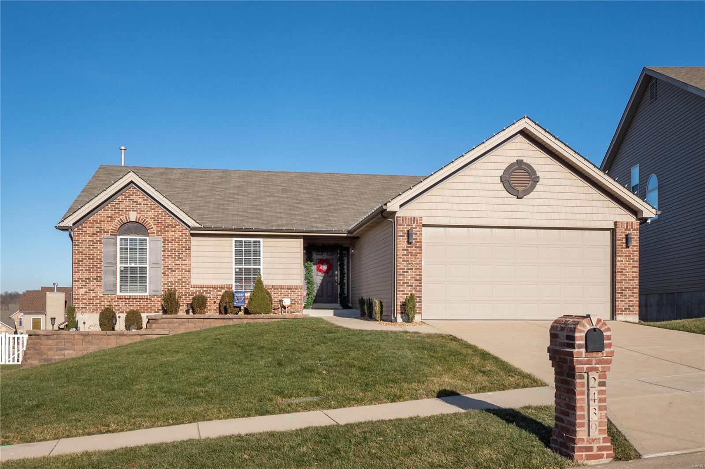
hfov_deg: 53.1
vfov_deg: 36.9
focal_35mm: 36
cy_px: 234
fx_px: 705
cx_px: 352
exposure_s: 1/1250
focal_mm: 18
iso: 400
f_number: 8
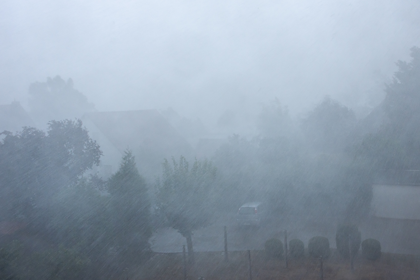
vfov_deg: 31.9
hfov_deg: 46.4
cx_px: 210
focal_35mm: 42
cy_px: 140
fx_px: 490
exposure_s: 1/200
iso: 280
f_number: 7.1
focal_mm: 28
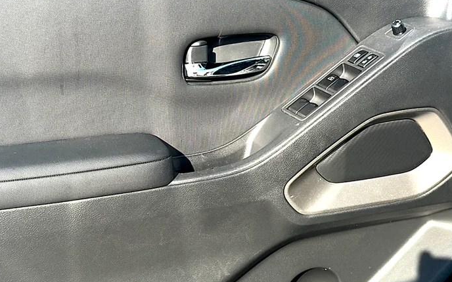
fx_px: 678
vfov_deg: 23.6
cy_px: 144
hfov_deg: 36.9
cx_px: 227
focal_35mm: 55
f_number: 1.78
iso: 64
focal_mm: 6.86
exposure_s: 1/818
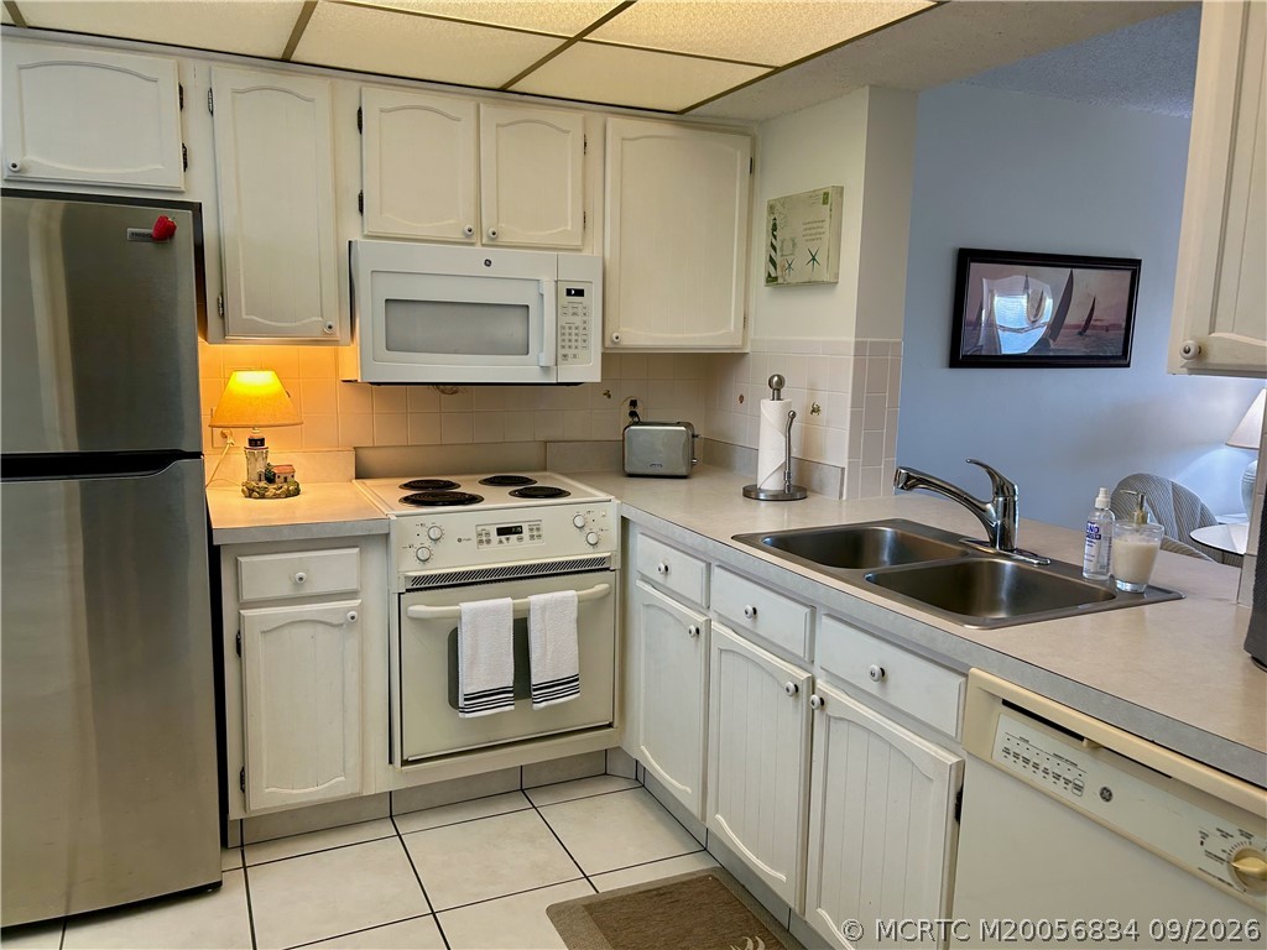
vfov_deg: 53.1
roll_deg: -1.1
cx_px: 634
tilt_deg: -8.5
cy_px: 475
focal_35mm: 26
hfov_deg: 67.3
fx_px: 952
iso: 100
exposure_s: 1/120
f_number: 1.5
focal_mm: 5.7
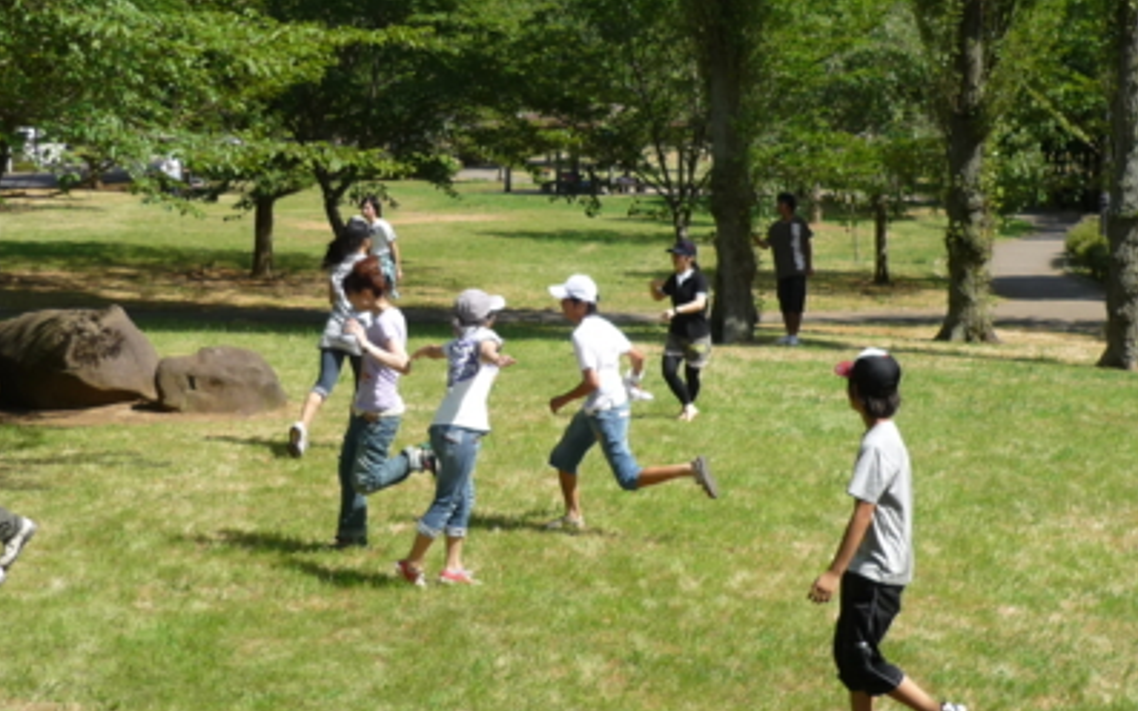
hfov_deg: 25.8
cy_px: 341
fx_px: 2481
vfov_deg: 16.3
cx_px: 568
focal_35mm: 80
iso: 100
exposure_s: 1/640
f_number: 3.1
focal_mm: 7.8
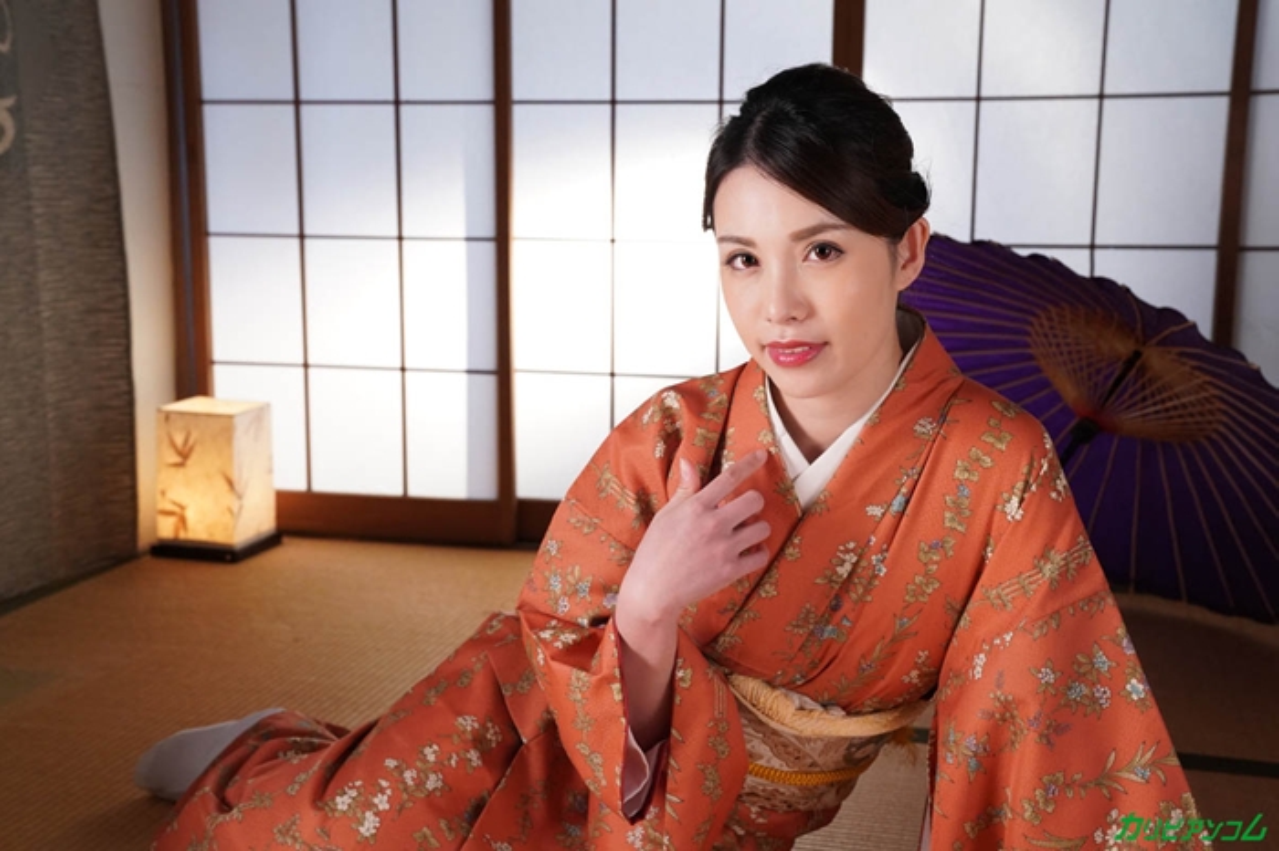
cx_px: 640
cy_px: 426
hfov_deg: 42.8
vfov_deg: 29.2
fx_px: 1633
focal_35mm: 46
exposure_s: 1/100
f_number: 5.6
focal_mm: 46
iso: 4000
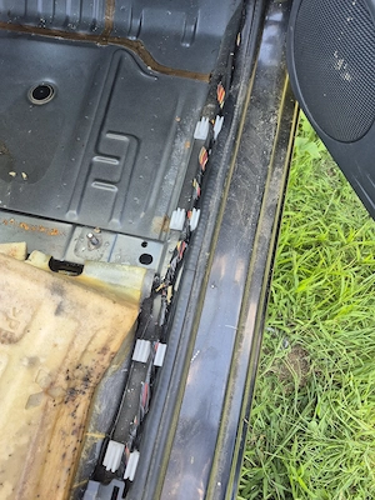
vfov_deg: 73.9
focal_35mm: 23
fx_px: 332
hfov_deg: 58.9
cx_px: 188
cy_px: 250
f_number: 1.8
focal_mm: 5.4
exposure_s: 1/182
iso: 80
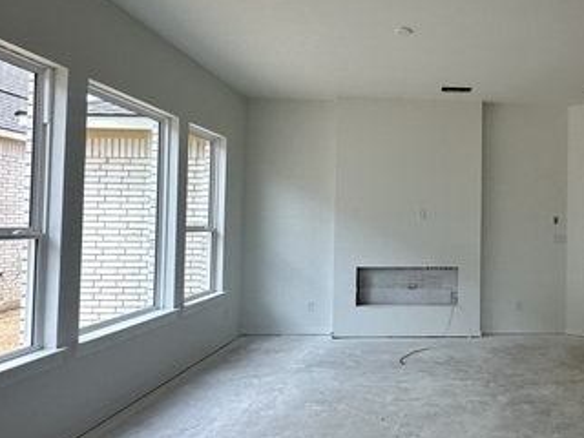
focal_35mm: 28
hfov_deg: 59.4
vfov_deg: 49.7
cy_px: 212
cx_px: 451
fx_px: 472
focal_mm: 2.22
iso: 40
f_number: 2.2
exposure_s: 1/178
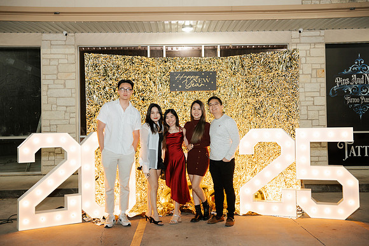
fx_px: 426
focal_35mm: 42
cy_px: 123
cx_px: 184
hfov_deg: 46.8
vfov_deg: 32.2
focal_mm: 41.6
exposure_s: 1/160
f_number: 2.8
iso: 1000
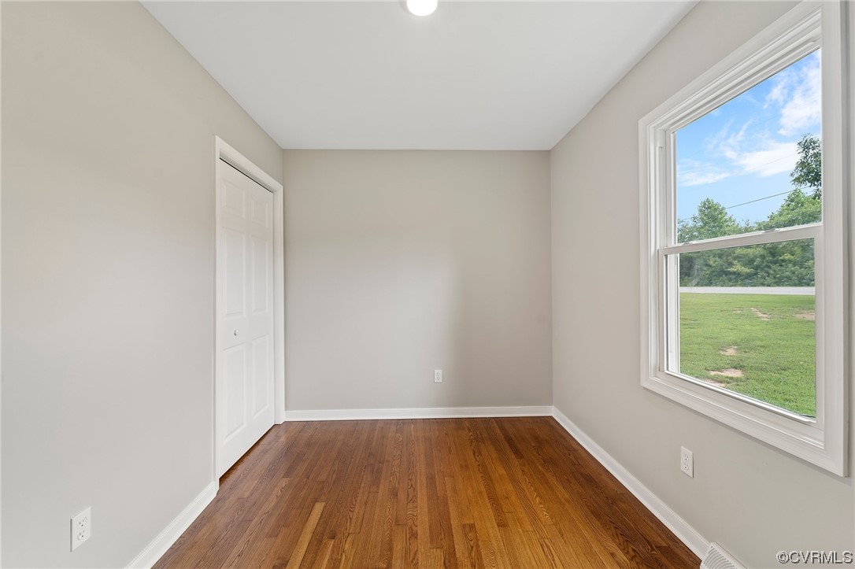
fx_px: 332
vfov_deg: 81.2
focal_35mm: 14
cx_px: 428
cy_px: 284
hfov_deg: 104.3
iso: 400
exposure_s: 1/4
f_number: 8
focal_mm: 14
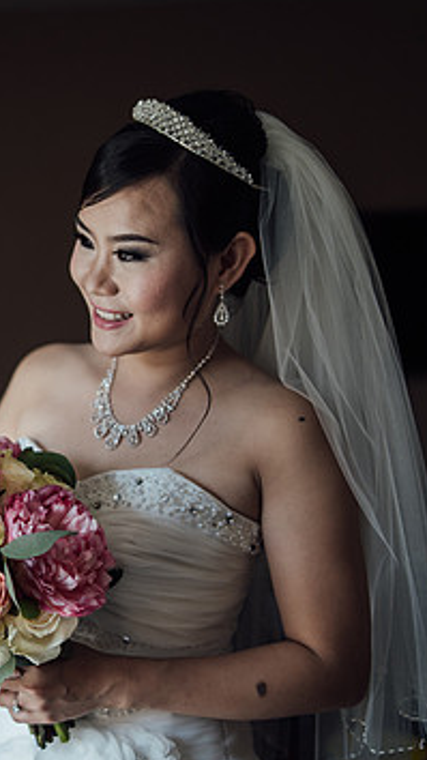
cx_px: -120
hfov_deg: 18.7
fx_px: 1208
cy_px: 411
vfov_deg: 34.9
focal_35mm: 60
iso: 320
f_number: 1.4
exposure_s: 1/800
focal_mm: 35
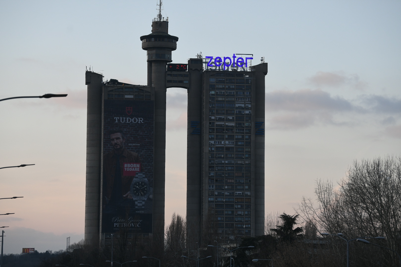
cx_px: 200
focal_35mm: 135
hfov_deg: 15.2
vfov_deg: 10.2
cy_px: 134
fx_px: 1504
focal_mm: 135
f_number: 4
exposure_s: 1/2500
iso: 800
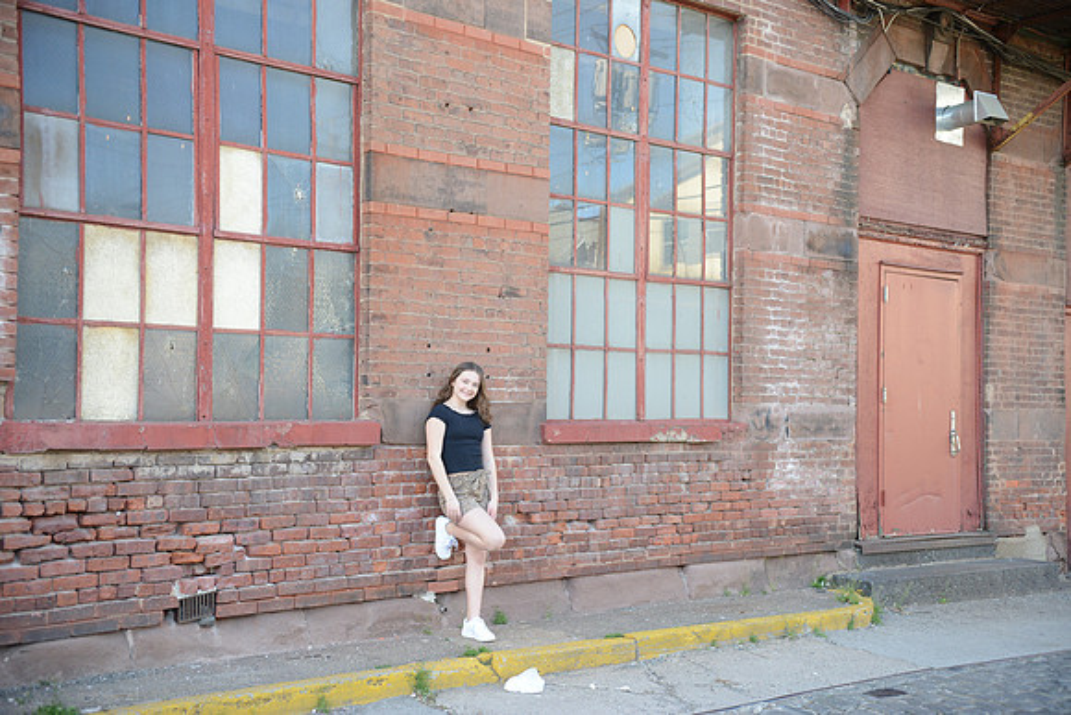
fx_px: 1309
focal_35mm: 44
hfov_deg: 44.5
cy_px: 358
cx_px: 536
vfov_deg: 30.5
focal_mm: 44
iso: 800
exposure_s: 1/400
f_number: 4.5
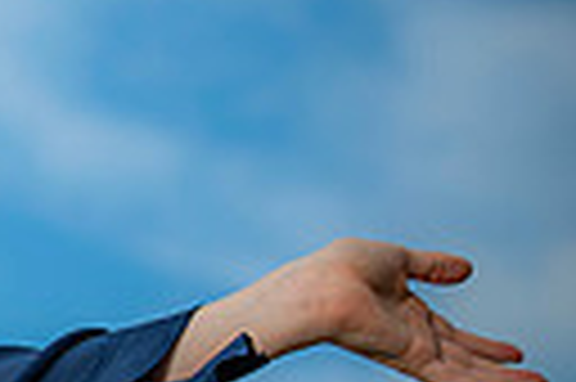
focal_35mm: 416
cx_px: -702
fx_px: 6647
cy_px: 333
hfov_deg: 4.9
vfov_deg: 3.3
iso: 80
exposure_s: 1/250
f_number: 5.6
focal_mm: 92
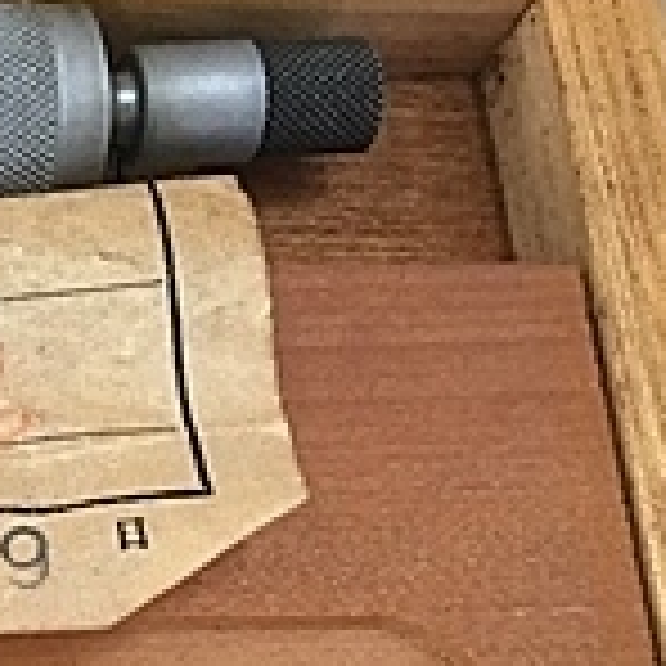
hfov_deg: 13.8
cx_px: -572
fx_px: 2416
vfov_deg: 15.6
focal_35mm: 111
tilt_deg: -68.3
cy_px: 549
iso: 100
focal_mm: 4.15
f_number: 2.2
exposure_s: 1/30
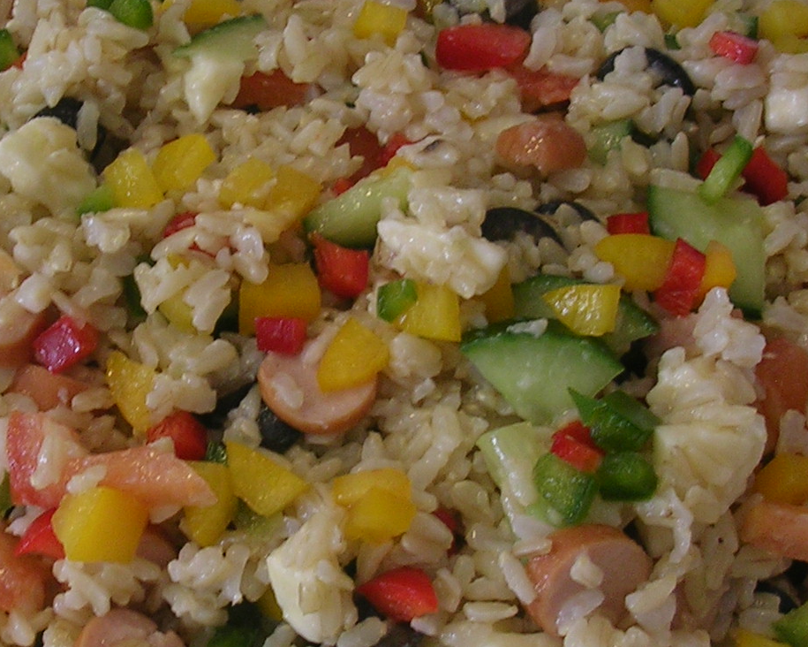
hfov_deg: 22.9
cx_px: 280
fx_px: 1985
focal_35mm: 83
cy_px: 341
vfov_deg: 18.5
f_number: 2.8
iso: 50
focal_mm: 5.8
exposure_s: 1/30
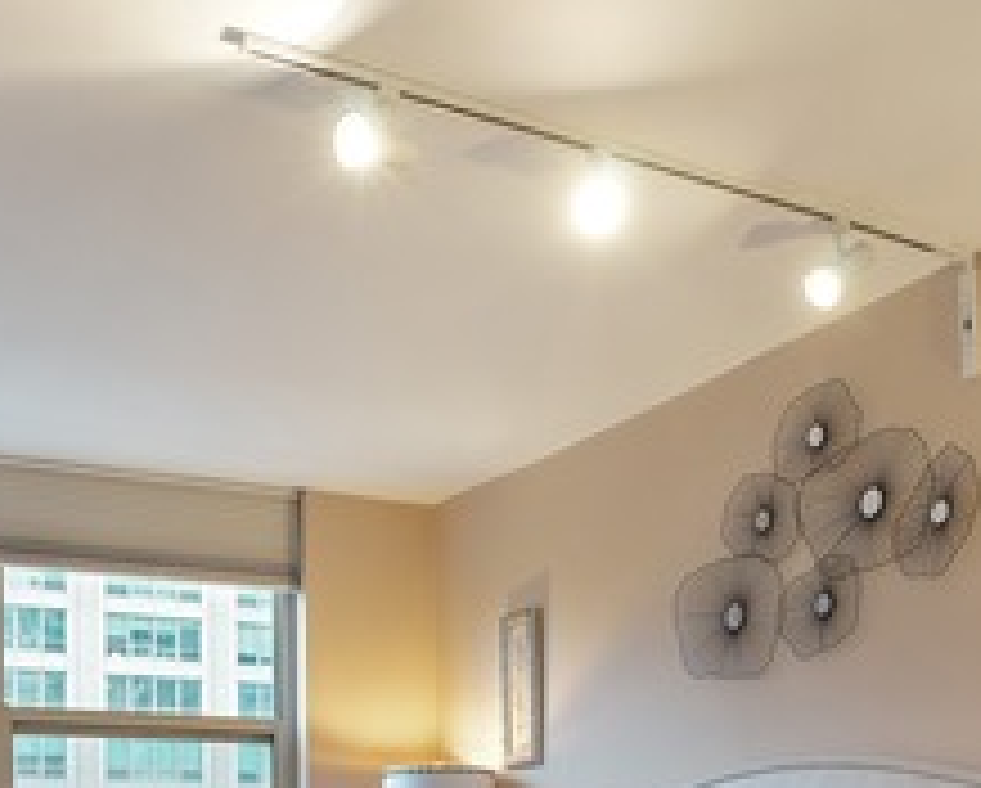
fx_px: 1279
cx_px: 400
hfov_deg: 41.8
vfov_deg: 30.0
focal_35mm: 44
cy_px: 907
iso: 200
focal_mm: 16
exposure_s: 1/2
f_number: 8
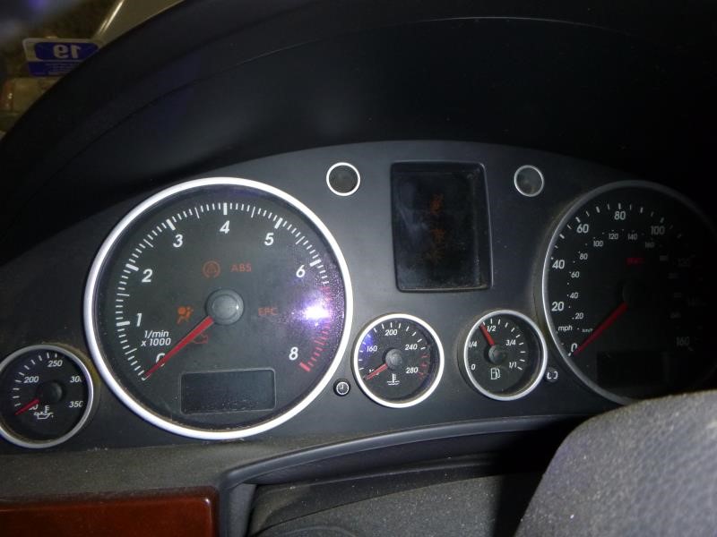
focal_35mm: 25
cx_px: 358
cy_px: 268
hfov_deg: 69.4
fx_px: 518
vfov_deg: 54.9
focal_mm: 4.5
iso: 200
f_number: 3.9
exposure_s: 1/60
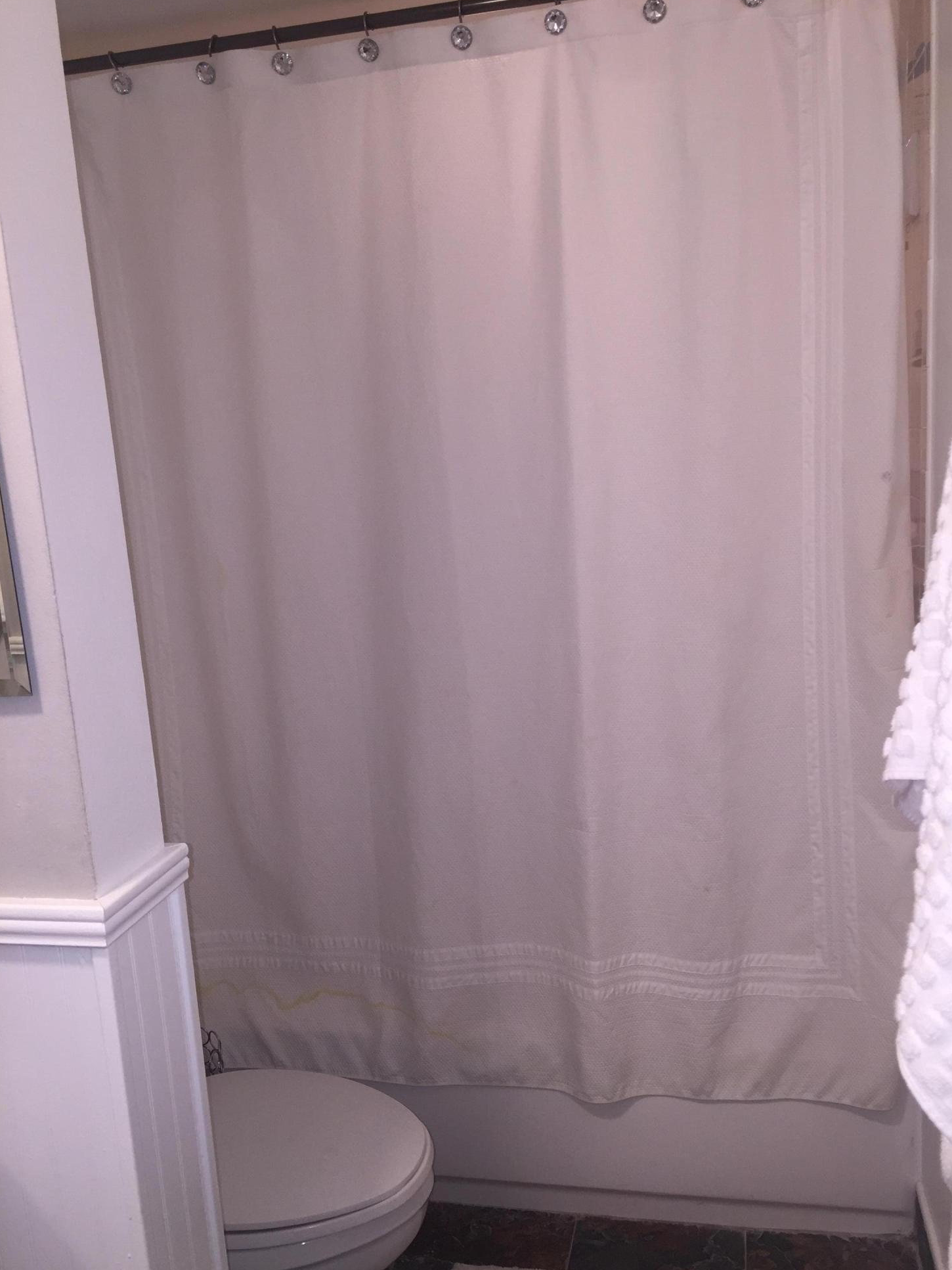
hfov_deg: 46.8
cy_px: 647
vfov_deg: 60.0
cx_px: 489
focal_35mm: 30
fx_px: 1100
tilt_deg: -9.5
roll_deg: +4.4
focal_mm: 4.15
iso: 50
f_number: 2.2
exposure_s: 1/30
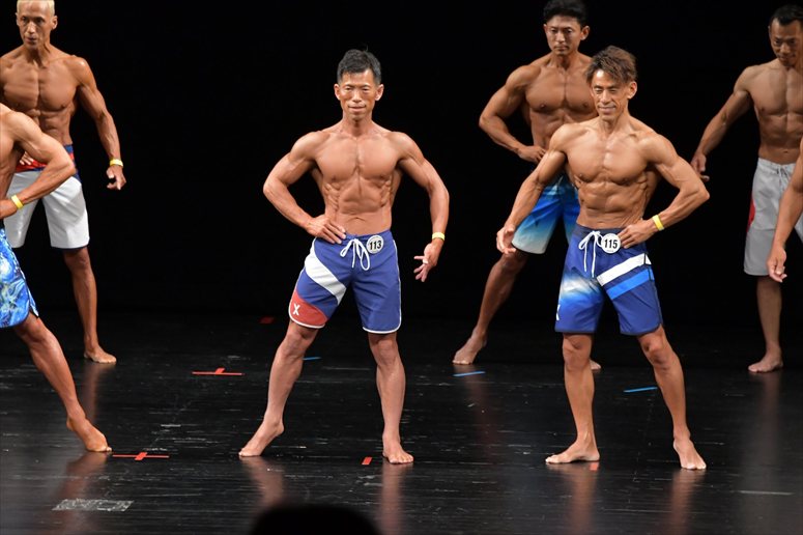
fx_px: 6020
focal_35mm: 270
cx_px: 402
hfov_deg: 7.6
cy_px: 268
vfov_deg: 5.1
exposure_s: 1/400
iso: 3200
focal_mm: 180
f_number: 5.6
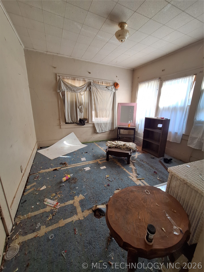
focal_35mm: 13
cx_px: 102
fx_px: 102
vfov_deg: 106.2
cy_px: 136
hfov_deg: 89.9
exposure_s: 1/60
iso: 50
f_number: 2.2
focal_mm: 1.74
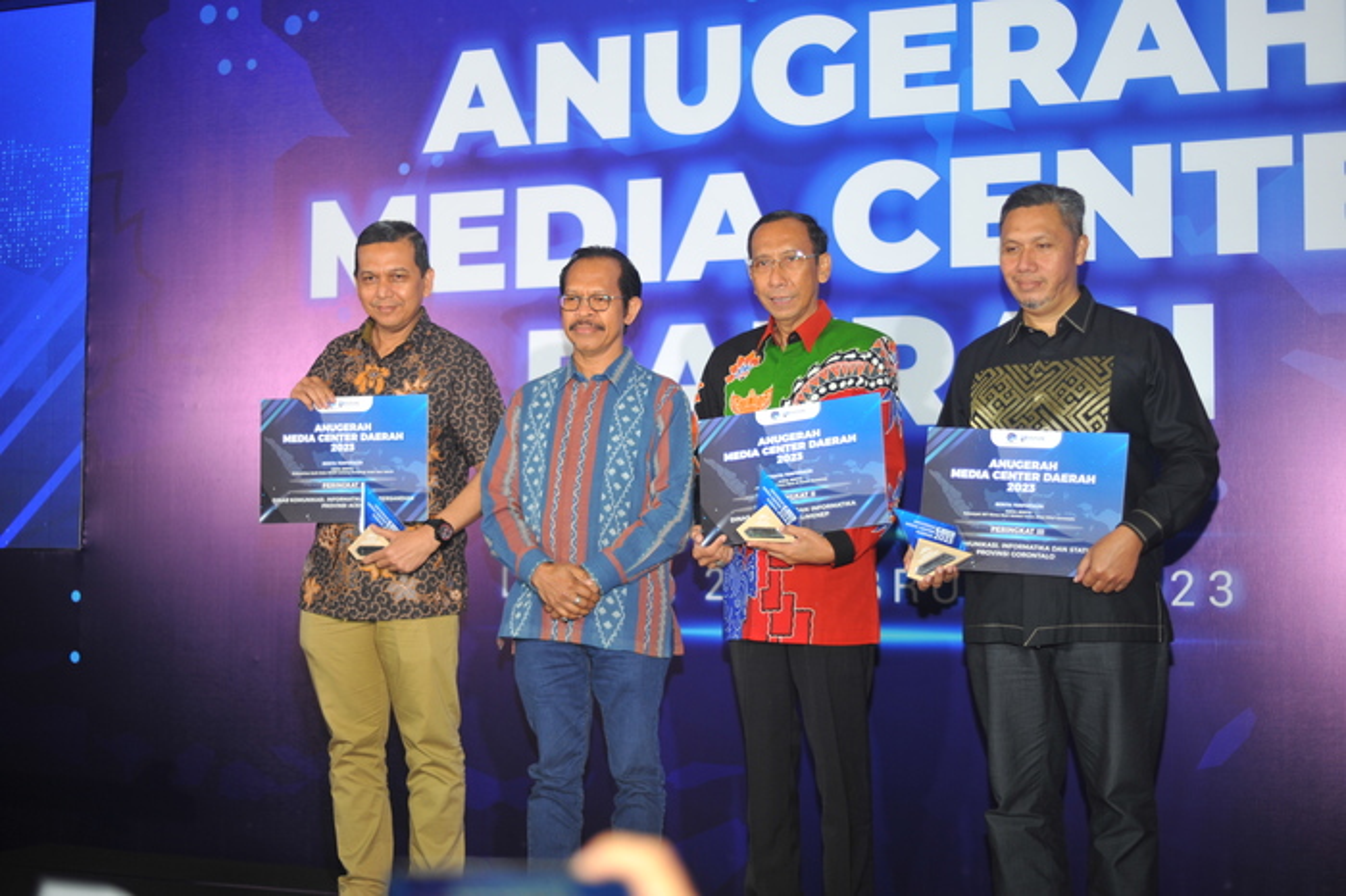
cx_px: 673
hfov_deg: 39.6
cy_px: 448
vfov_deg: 27.0
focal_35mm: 50
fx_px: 1868
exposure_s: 1/250
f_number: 1.8
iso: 400
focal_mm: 50
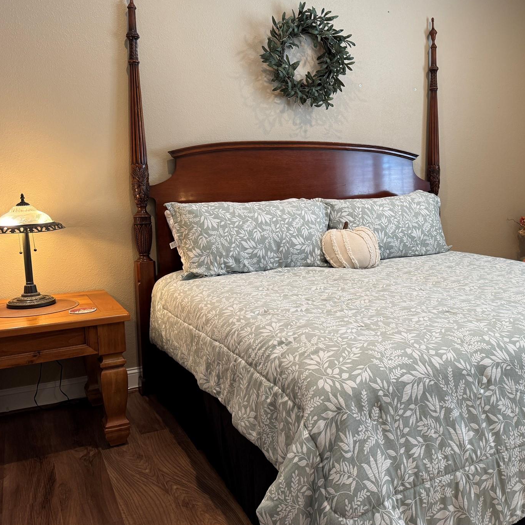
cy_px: 245
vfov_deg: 51.1
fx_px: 549
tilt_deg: -6.4
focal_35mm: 32
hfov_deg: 50.4
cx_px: 339
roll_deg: +1.4
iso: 160
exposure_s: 1/60
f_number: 1.78
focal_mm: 6.76
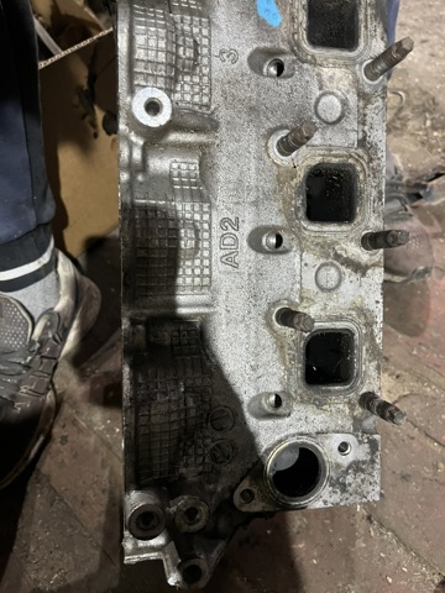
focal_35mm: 26
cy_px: 296
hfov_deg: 53.1
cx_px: 222
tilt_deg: -53.8
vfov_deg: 67.3
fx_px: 446
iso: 500
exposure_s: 1/33
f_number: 1.6
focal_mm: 5.1
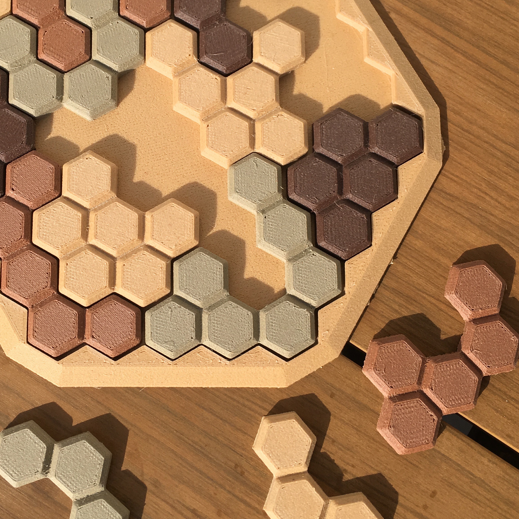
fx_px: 763
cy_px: 211
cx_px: 202
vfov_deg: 37.4
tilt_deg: -79.8
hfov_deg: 37.4
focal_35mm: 45
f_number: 2.2
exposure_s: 1/1282
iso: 25
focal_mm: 4.15
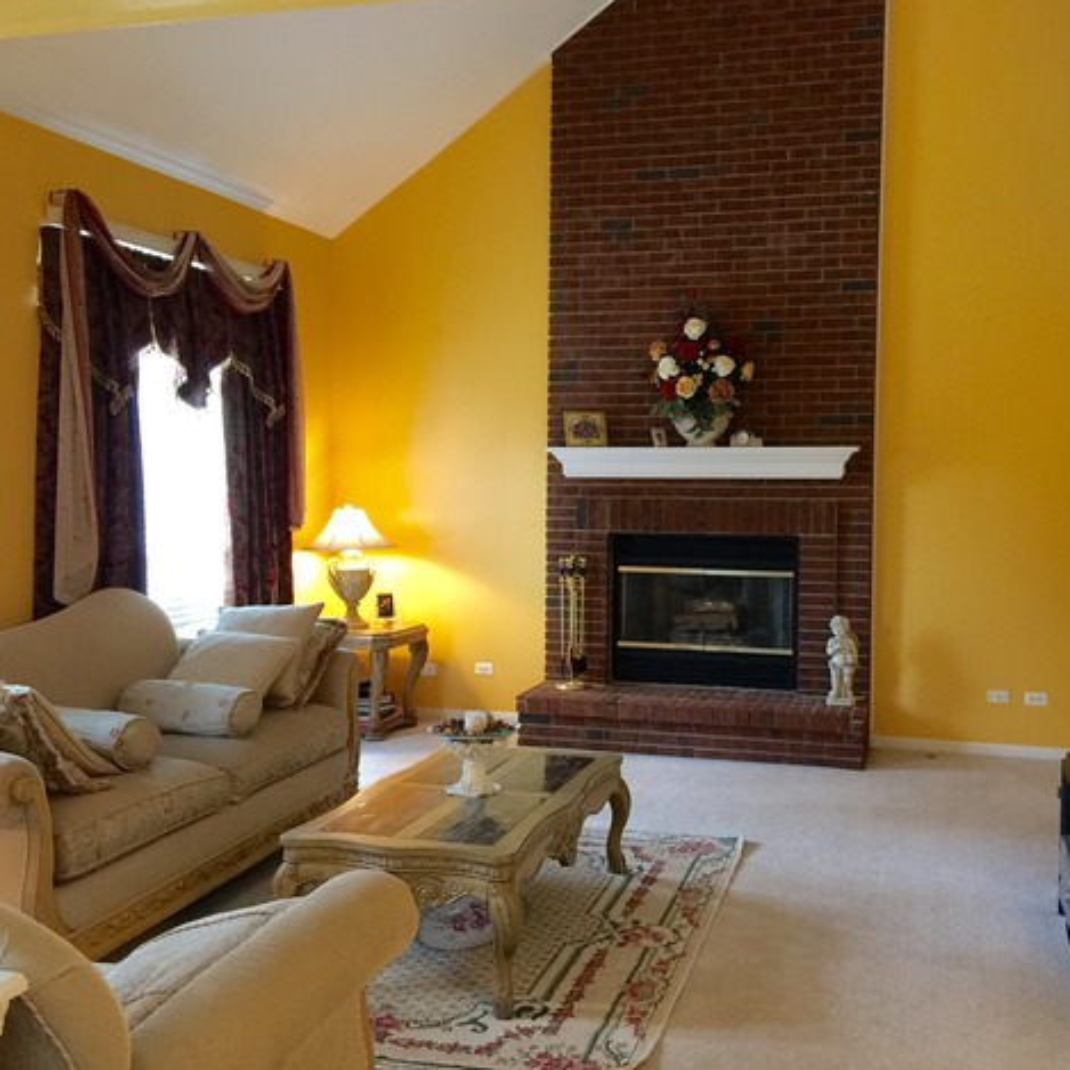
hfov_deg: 47.0
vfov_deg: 47.2
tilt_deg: -1.7
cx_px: 621
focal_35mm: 35
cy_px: 525
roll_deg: -0.2
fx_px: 1224
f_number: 2.2
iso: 100
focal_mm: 4.15
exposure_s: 1/15
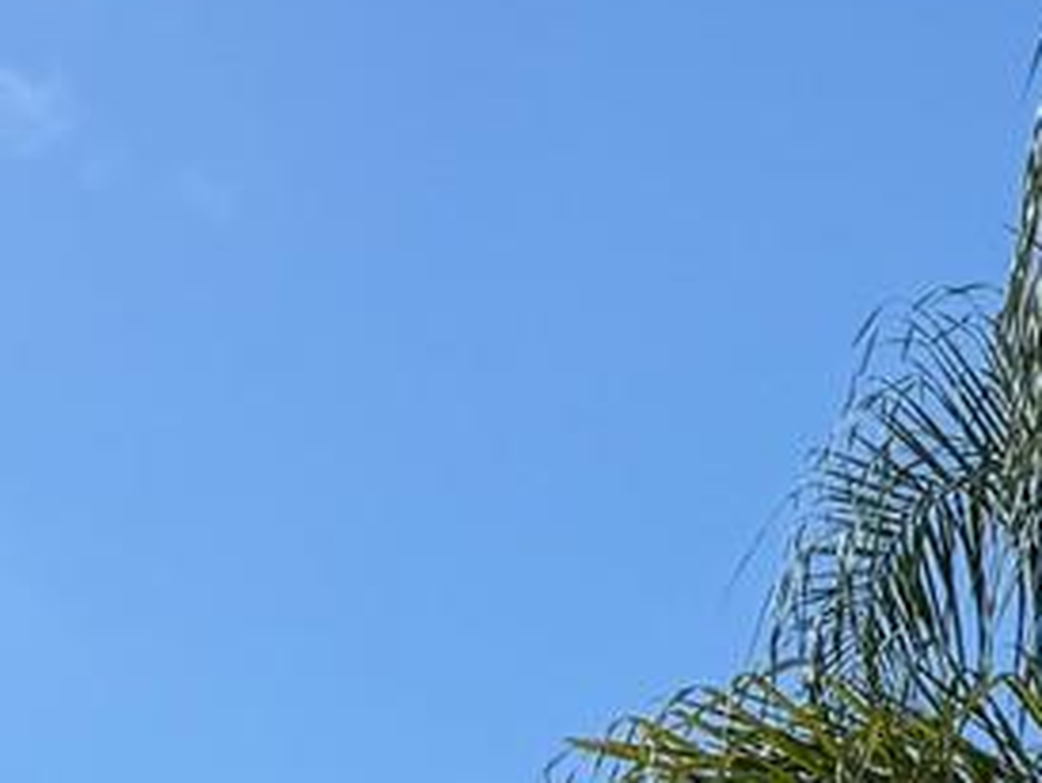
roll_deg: -1.0
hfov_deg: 12.2
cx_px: 2221
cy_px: 1984
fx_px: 4218
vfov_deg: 9.3
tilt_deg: +9.1
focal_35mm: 140
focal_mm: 6.76
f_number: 1.78
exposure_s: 1/2801
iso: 80
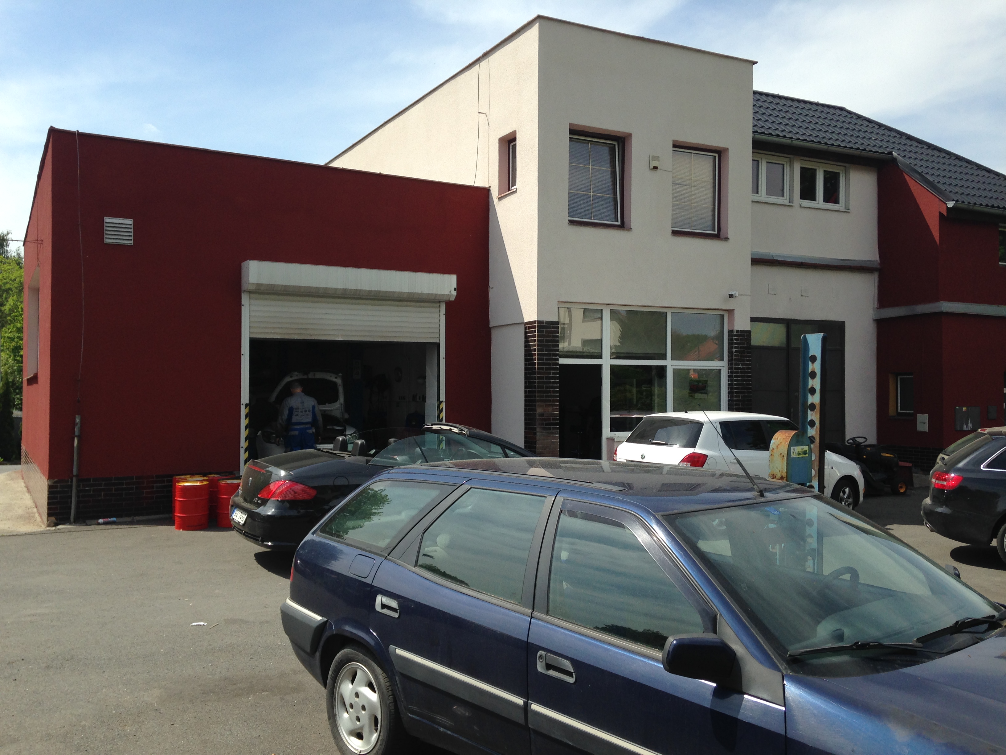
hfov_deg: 55.4
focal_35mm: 33
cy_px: 378
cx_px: 503
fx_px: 959
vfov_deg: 42.9
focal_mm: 4.12
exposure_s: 1/1550
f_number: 2.4
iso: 50
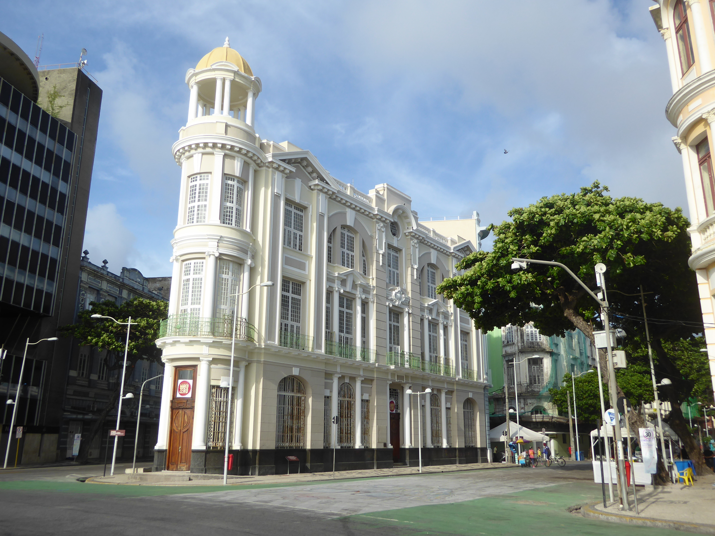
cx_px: 358
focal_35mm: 32
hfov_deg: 56.8
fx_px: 661
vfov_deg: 44.2
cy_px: 268
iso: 80
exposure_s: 1/640
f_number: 3.5
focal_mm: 5.4
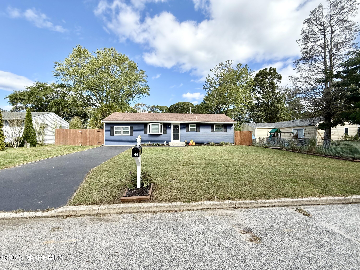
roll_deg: +0.3
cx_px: 180
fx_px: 146
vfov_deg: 85.7
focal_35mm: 14
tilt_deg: +0.8
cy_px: 135
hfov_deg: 102.1
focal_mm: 2.22
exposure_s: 1/760
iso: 50
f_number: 2.2
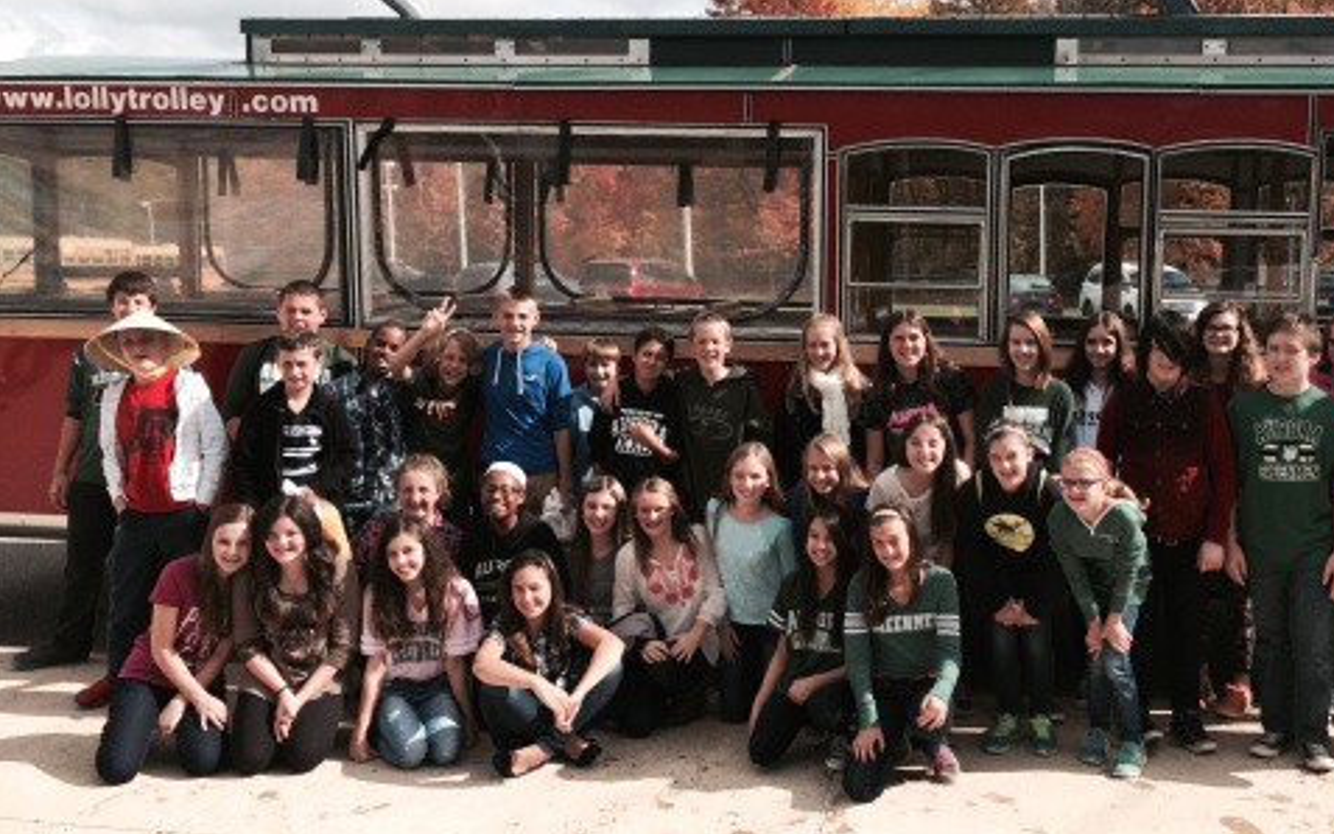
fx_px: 1454
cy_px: 395
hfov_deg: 48.8
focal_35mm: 40
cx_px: 828
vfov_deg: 32.0
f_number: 2.2
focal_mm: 4.12
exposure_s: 1/2564
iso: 40
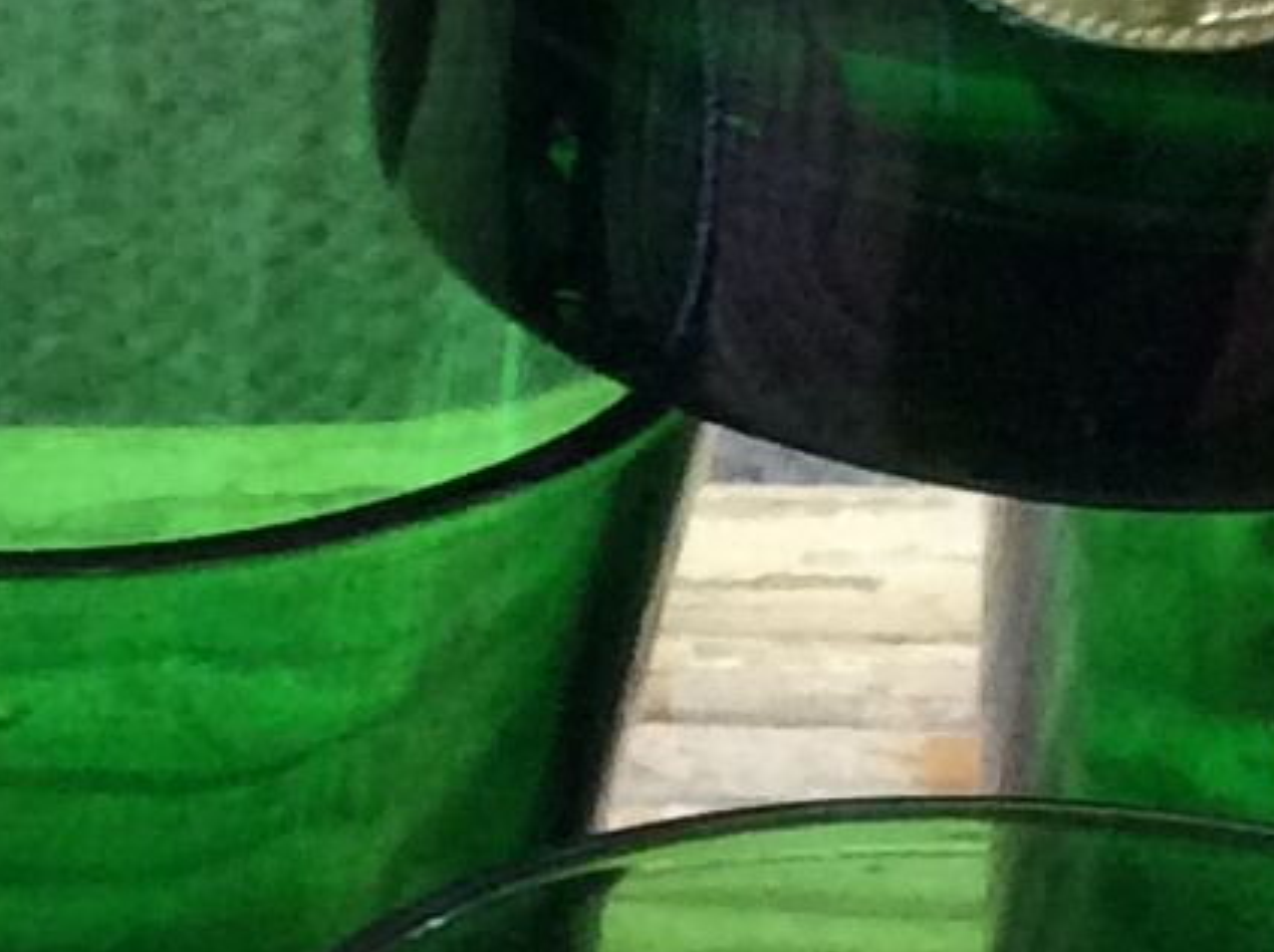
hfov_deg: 9.8
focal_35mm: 196
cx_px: -666
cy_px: 859
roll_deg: -0.5
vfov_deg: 7.5
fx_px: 7203
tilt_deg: -32.3
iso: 160
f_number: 2.4
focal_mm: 3.3
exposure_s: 1/25
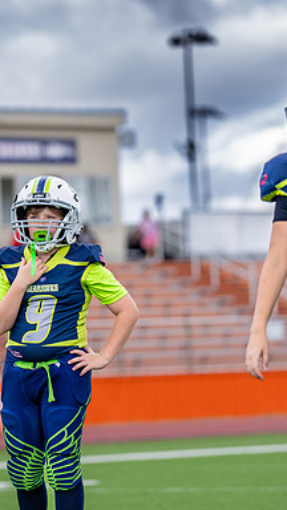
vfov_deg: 9.5
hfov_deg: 5.4
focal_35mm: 226
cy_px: 236
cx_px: 61
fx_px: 3058
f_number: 2.8
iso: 320
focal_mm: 132
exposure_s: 1/2000
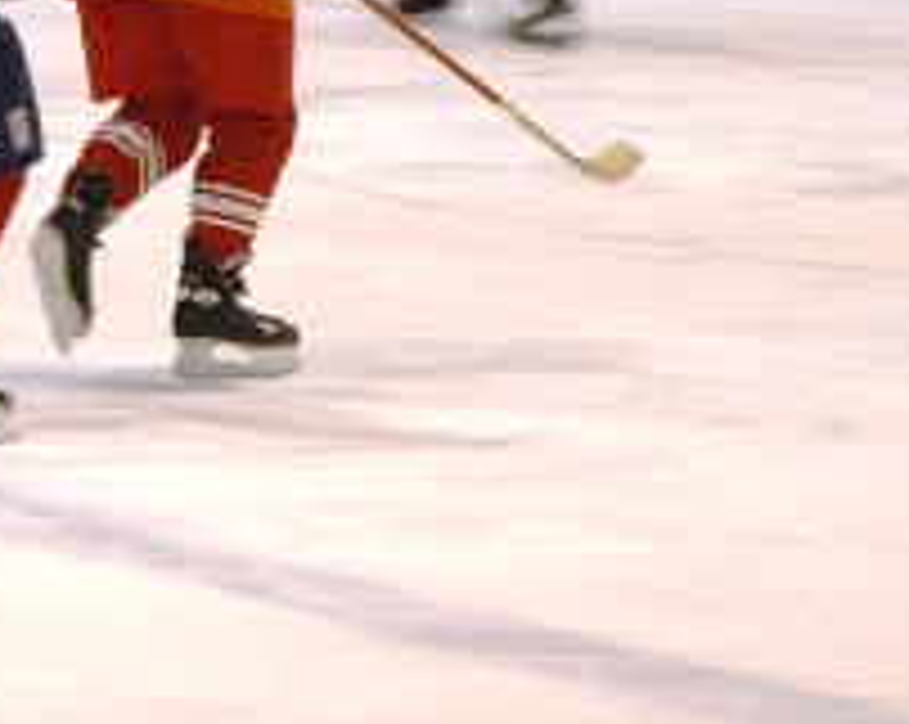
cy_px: -180
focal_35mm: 268
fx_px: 7200
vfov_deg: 5.7
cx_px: 76
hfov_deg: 7.2
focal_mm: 60
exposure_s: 1/80
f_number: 4.5
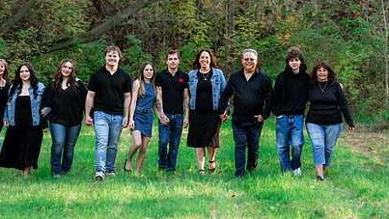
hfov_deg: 19.3
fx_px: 1145
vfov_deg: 10.9
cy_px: 140
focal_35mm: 111
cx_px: 155
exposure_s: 1/200
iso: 6400
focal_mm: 70
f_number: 6.3
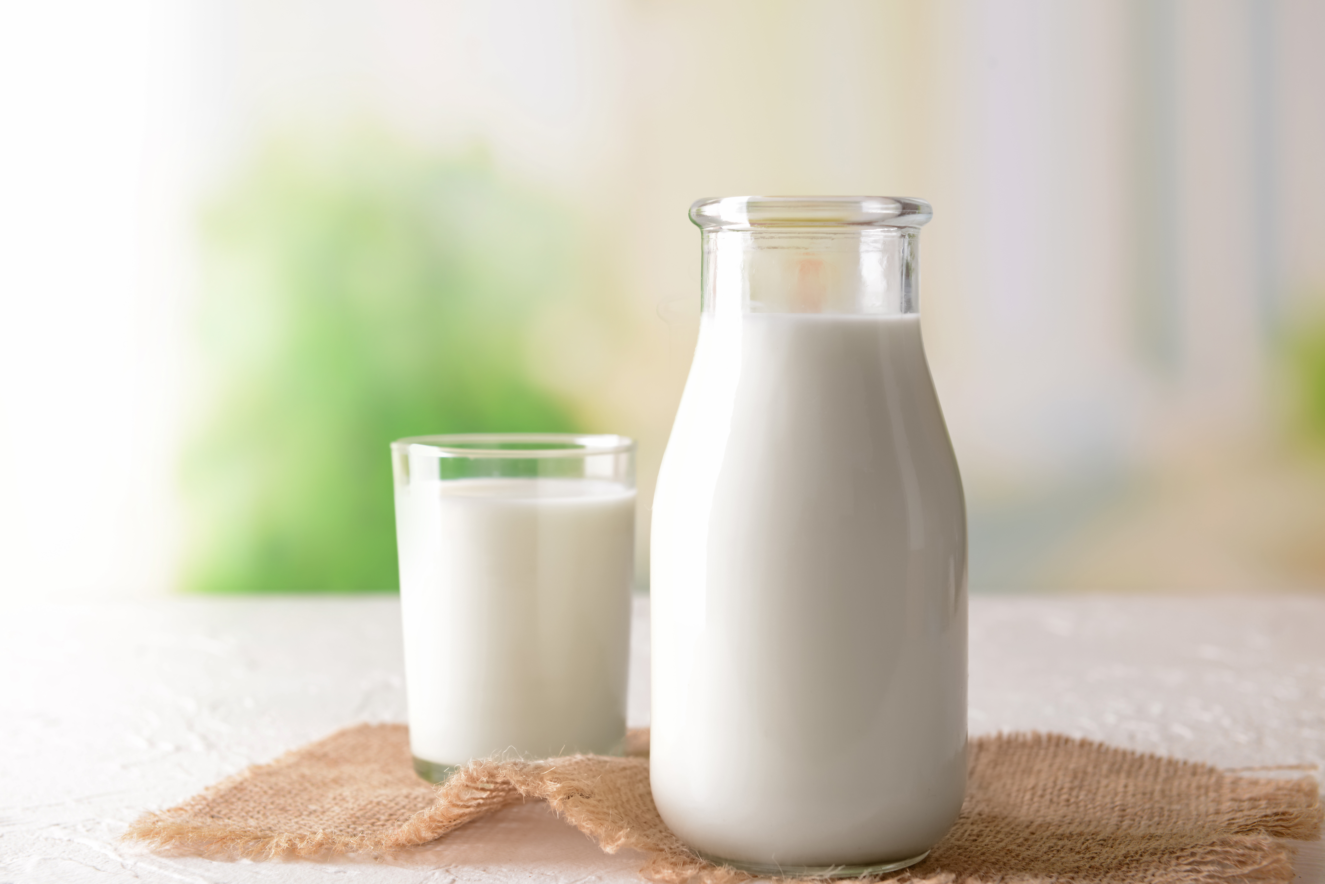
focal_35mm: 66
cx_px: 662
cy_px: 442
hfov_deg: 30.5
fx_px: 2430
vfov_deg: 20.6
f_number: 7.1
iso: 200
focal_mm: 66
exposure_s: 1/160
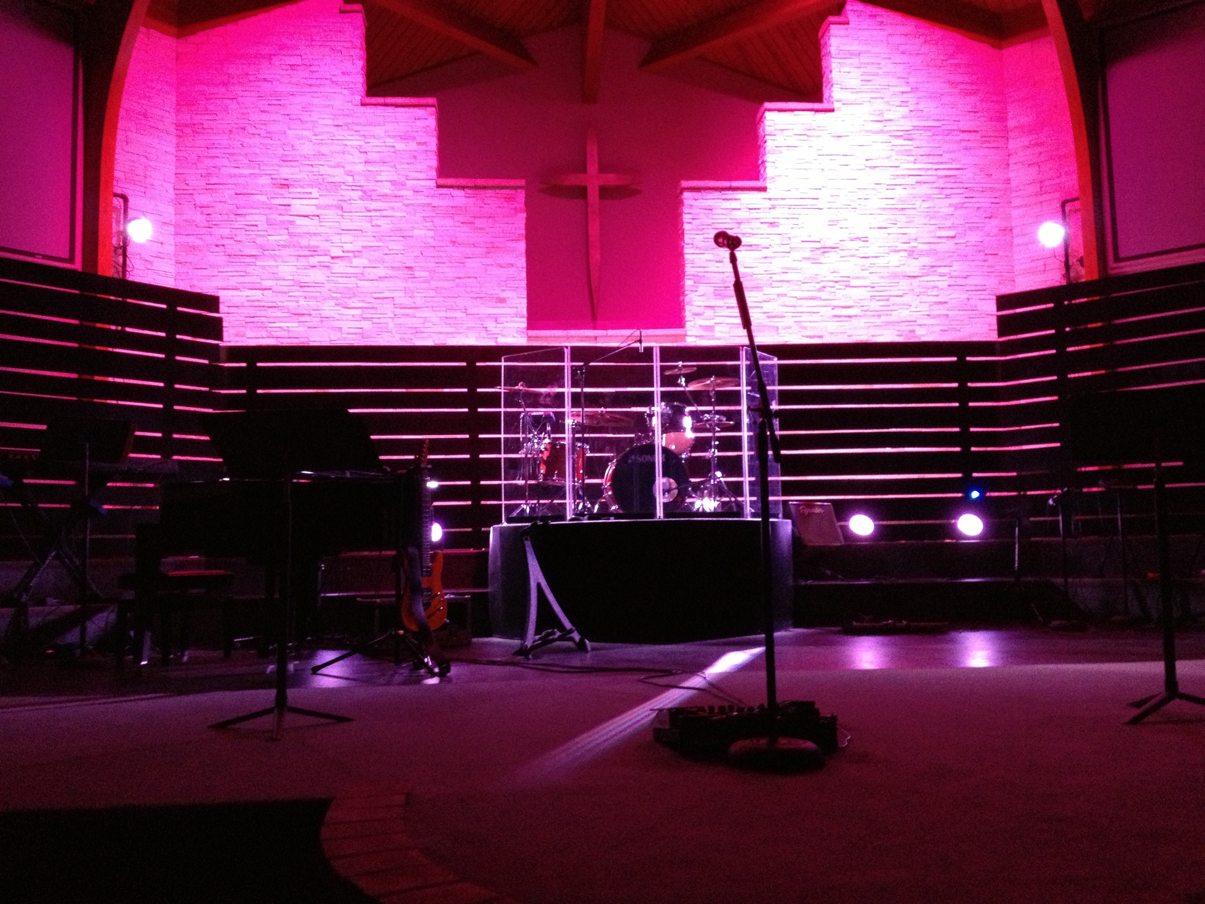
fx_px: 1218
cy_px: 452
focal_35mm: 35
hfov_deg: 52.6
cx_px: 602
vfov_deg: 40.7
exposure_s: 1/15
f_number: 2.4
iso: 400
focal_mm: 4.28
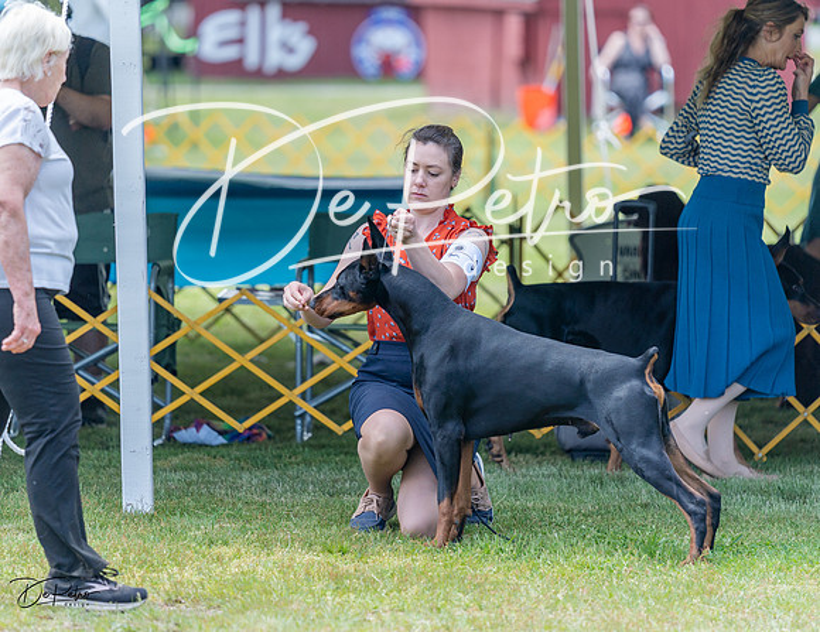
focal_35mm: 269
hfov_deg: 7.3
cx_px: 371
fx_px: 6434
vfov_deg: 5.6
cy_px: 250
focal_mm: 200
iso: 125
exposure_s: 1/800
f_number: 2.8
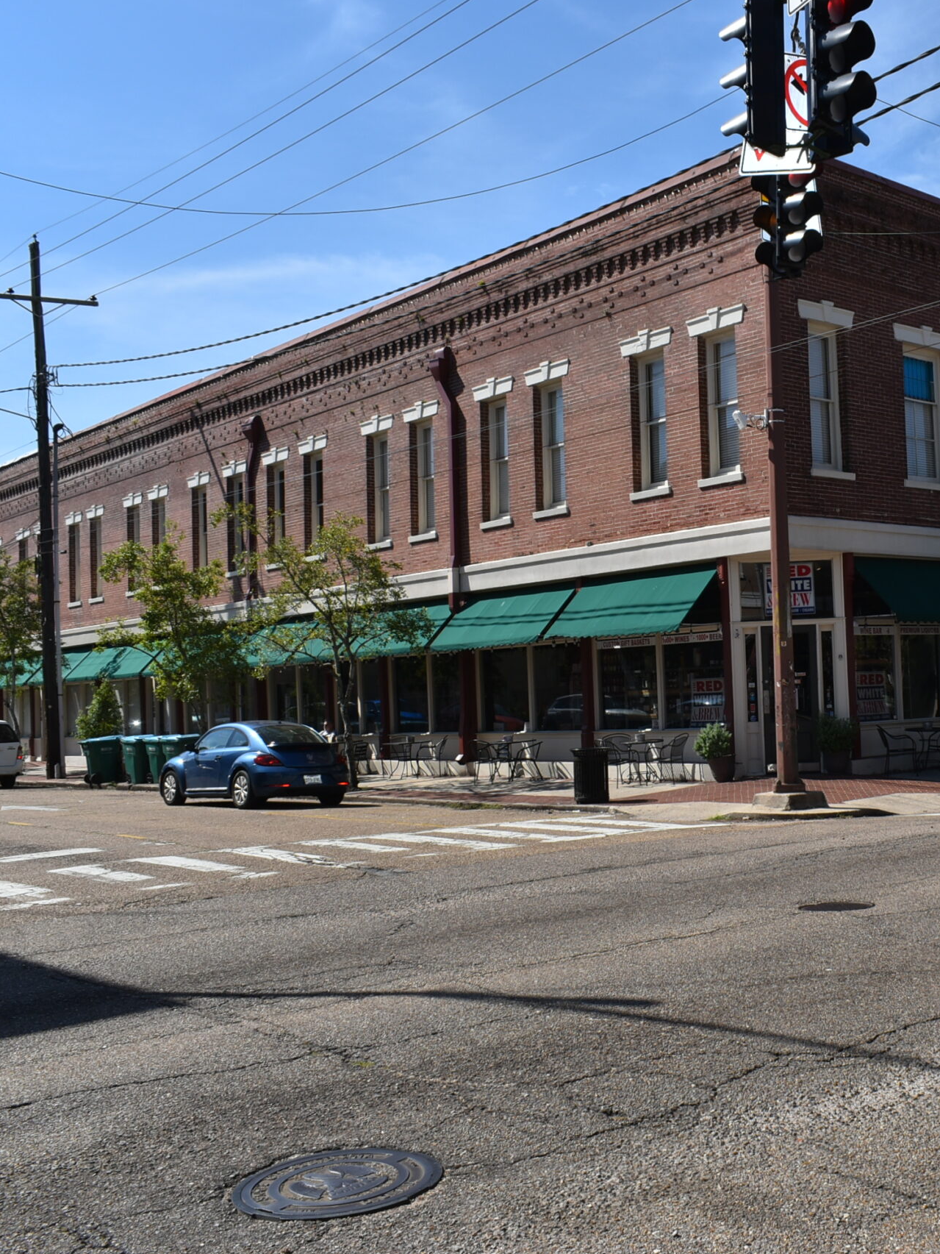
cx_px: 751
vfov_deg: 47.9
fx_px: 1412
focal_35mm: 39
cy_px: 628
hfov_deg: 35.6
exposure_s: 1/200
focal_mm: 18
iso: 100
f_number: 10
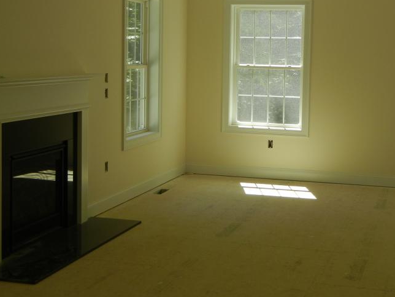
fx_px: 707
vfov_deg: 23.6
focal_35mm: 62
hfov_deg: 31.1
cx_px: 236
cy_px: 113
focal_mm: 7.1
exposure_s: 1/130
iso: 160
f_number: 3.7
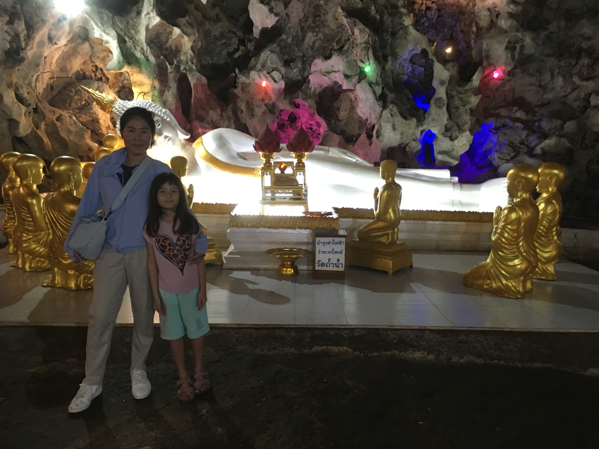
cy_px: 224
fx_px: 502
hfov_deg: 61.7
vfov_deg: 48.2
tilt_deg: -9.7
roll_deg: +1.6
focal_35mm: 29
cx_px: 300
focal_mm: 4.15
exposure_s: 1/17
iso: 200
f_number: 2.2
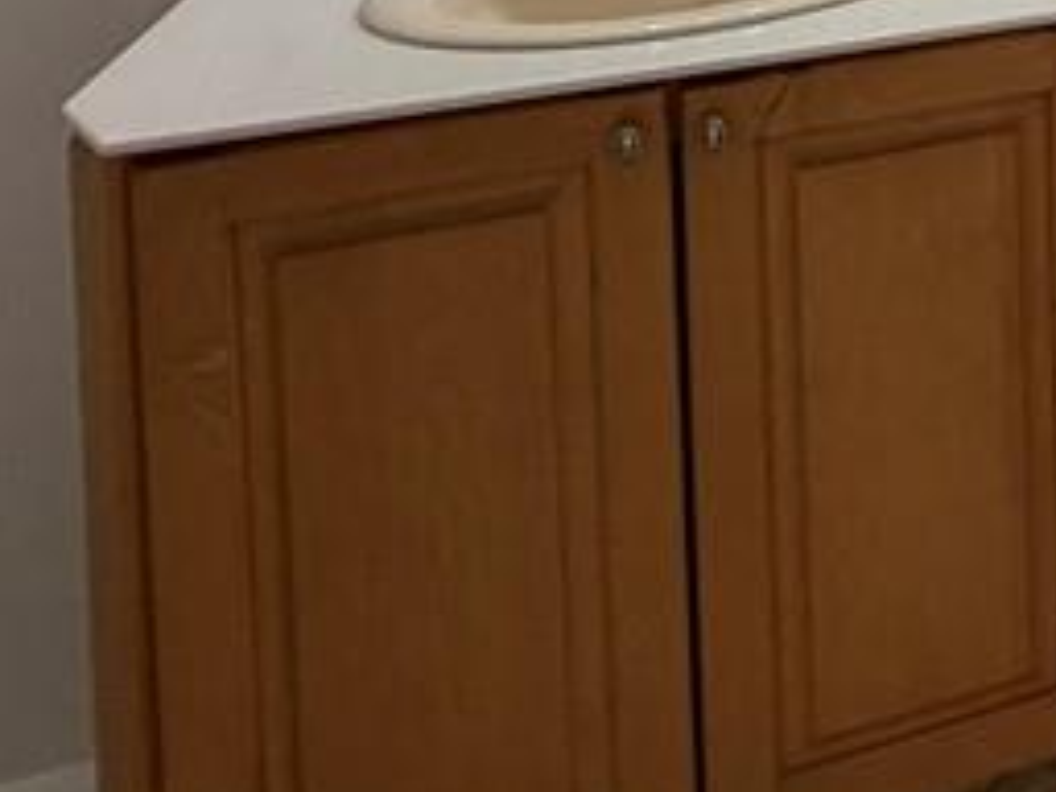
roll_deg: +0.0
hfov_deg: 24.9
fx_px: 1708
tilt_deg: -1.5
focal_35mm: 56
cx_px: 1646
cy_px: -540
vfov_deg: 20.4
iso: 160
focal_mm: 2.22
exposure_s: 1/120
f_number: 2.2
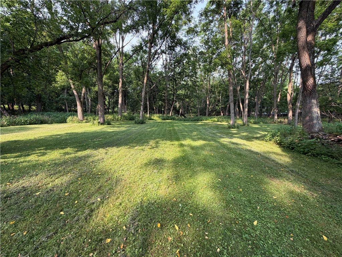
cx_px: 171
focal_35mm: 14
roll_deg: -0.7
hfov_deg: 102.1
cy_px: 128
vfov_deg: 85.7
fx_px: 138
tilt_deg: -4.8
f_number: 2.2
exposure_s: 1/146
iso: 50
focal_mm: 2.22
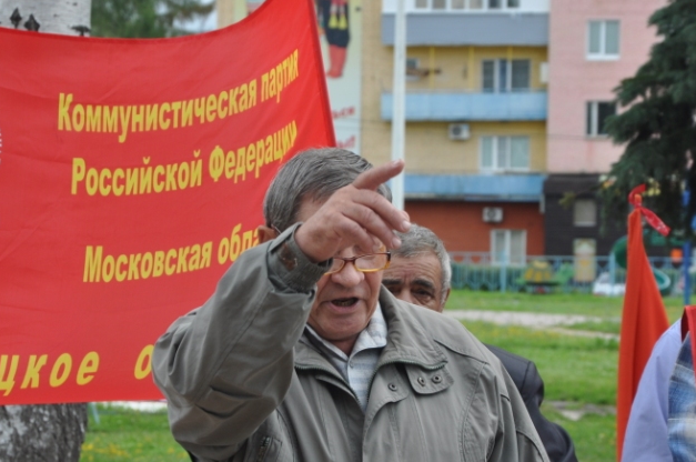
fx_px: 3548
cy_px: 280
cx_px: 321
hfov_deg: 11.2
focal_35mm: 184
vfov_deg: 7.4
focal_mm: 75
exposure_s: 1/250
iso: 200
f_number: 8
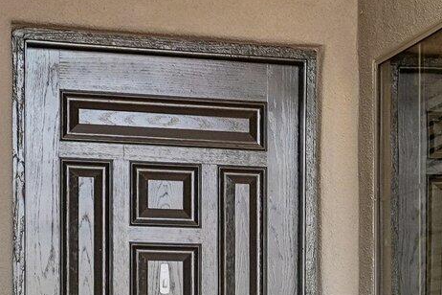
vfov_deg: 9.4
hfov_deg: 13.5
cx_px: 628
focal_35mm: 144
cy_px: 372
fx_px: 1771
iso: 400
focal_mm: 32.5
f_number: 5.6
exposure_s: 1/60
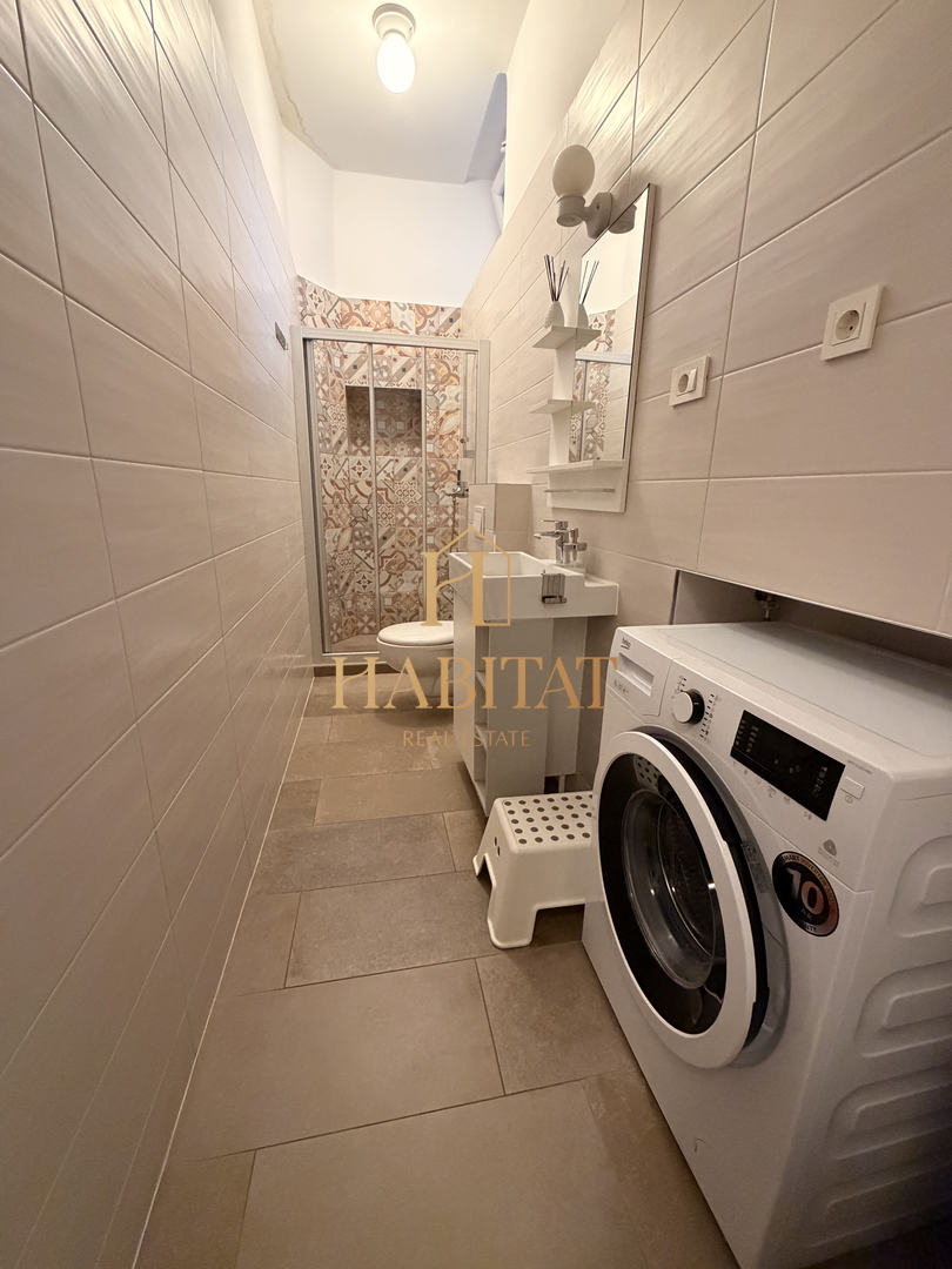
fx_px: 513
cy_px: 634
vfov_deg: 102.1
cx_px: 476
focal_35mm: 14
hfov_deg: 85.7
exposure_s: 1/50
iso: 640
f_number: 2.2
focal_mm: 2.22
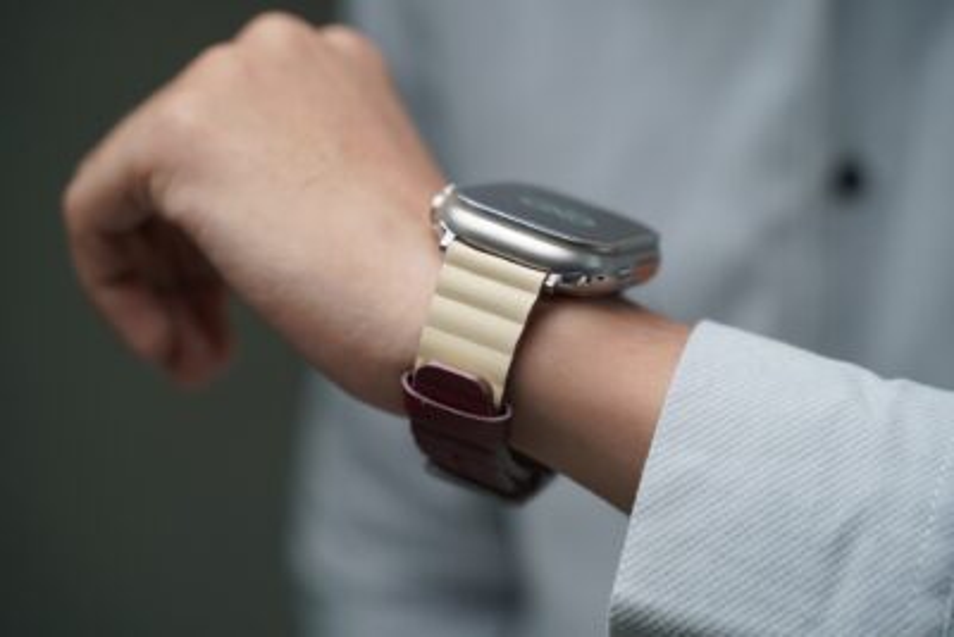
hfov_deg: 27.0
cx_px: 477
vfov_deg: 18.2
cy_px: 318
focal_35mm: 75
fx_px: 1988
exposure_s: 1/200
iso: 1000
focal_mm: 75
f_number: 4
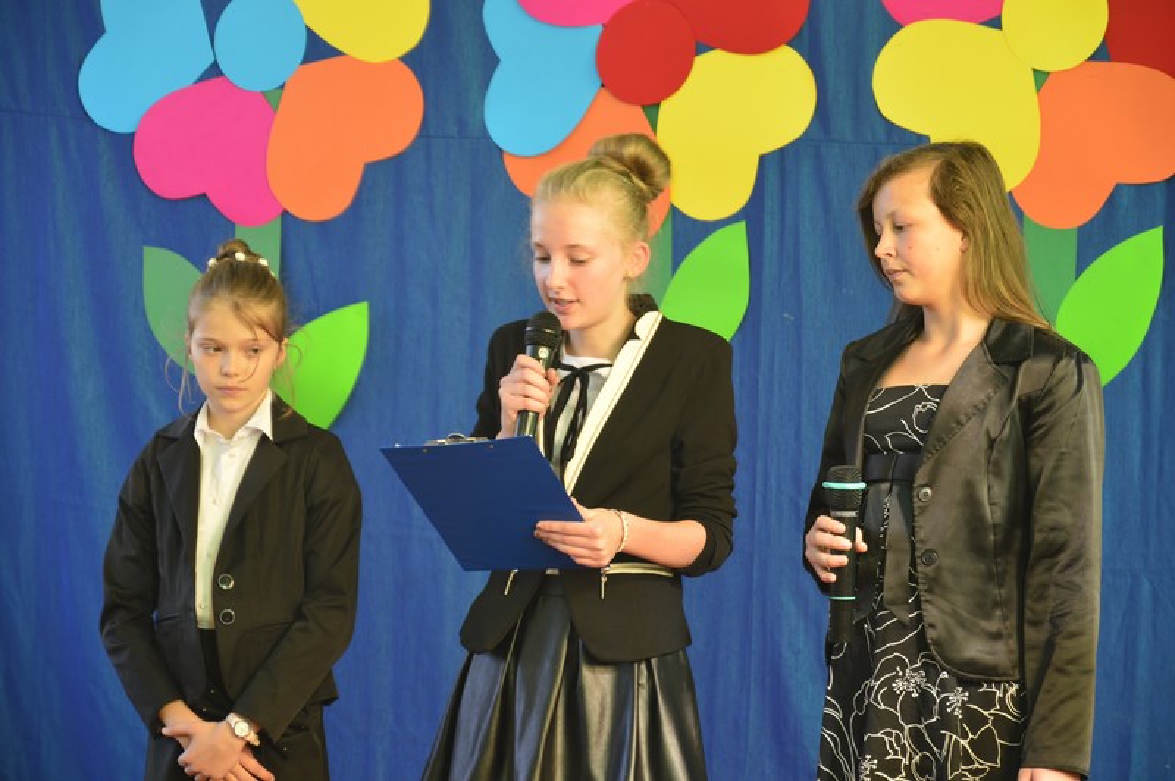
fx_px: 5136
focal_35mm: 158
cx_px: 588
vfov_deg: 8.7
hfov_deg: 13.1
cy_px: 390
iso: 400
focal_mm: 105
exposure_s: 1/20
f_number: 5.6
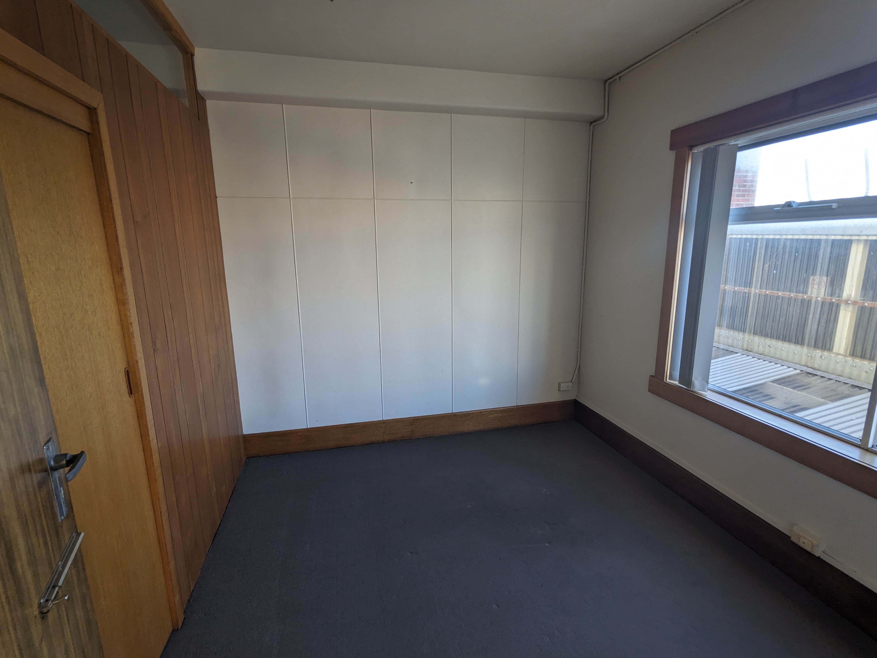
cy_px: 329
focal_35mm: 16
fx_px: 405
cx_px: 438
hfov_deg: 94.5
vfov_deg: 78.1
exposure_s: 1/37.2
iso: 30
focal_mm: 2.22
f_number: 2.2
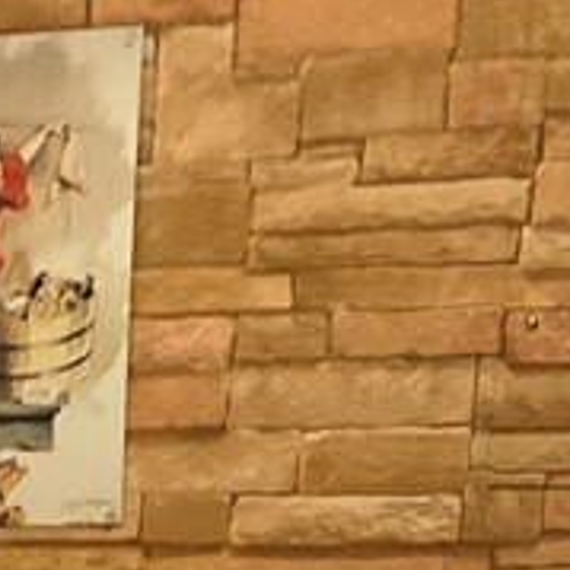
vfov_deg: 10.8
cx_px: -474
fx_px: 2739
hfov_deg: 11.0
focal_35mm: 147
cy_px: 1169
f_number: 1.8
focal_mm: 3
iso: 200
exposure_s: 1/60
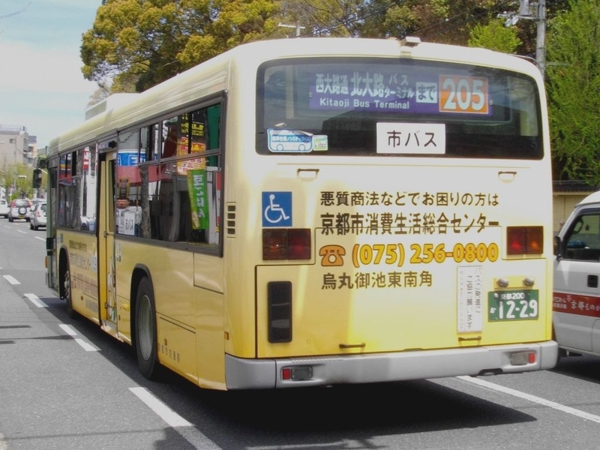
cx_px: 300
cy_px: 225
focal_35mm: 32
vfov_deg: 44.2
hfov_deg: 56.8
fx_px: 555
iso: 100
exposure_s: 1/200
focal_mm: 5.7
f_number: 5.5
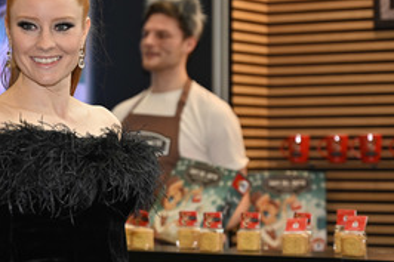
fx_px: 1225
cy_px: 118
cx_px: 84
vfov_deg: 12.2
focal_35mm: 112
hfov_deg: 18.1
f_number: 2.8
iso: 320
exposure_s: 1/100
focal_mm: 66
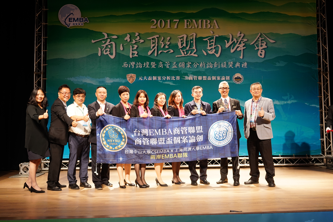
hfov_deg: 54.4
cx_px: 166
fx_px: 324
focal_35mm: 35
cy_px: 111
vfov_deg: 37.9
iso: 400
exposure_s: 1/100
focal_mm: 35
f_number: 4
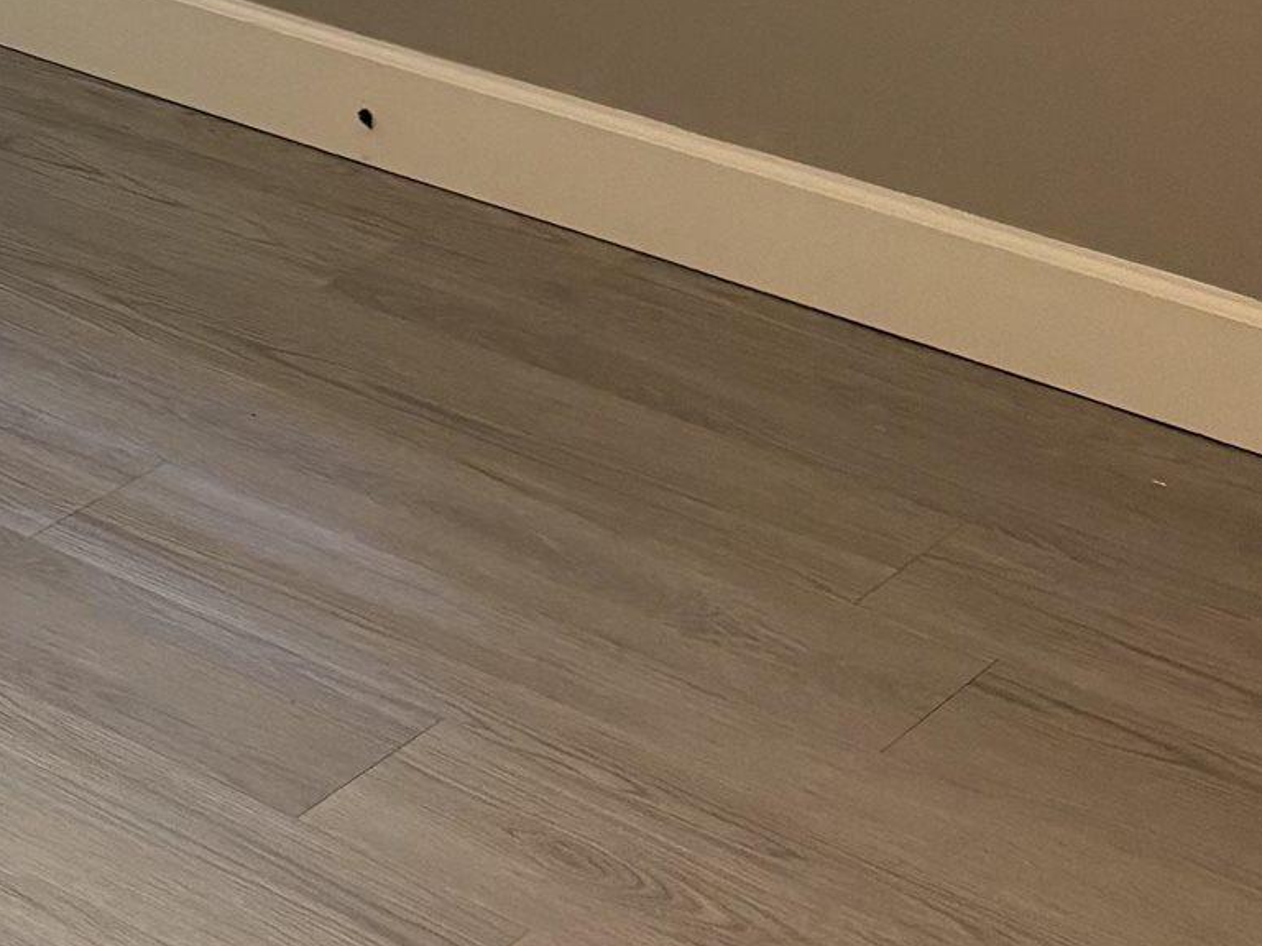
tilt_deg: -11.2
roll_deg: +0.6
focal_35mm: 104
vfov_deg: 13.1
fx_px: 3792
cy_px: -667
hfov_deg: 16.6
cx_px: -818
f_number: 1.6
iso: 125
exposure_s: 1/60
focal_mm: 5.96
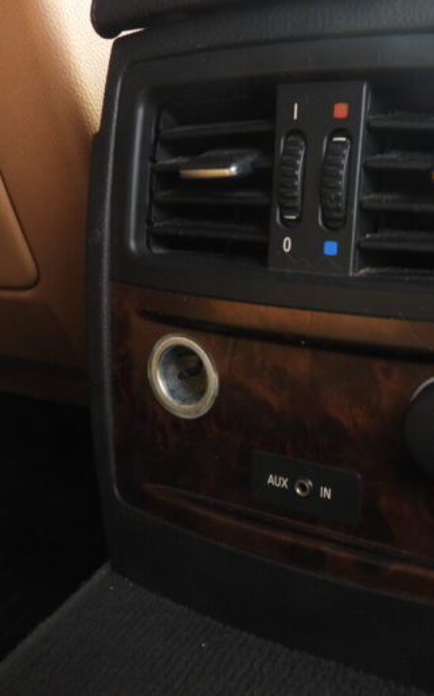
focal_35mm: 35
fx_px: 663
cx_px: 329
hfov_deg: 35.4
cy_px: 356
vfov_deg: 55.4
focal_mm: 4.3
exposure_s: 1/30
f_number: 2.8
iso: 125
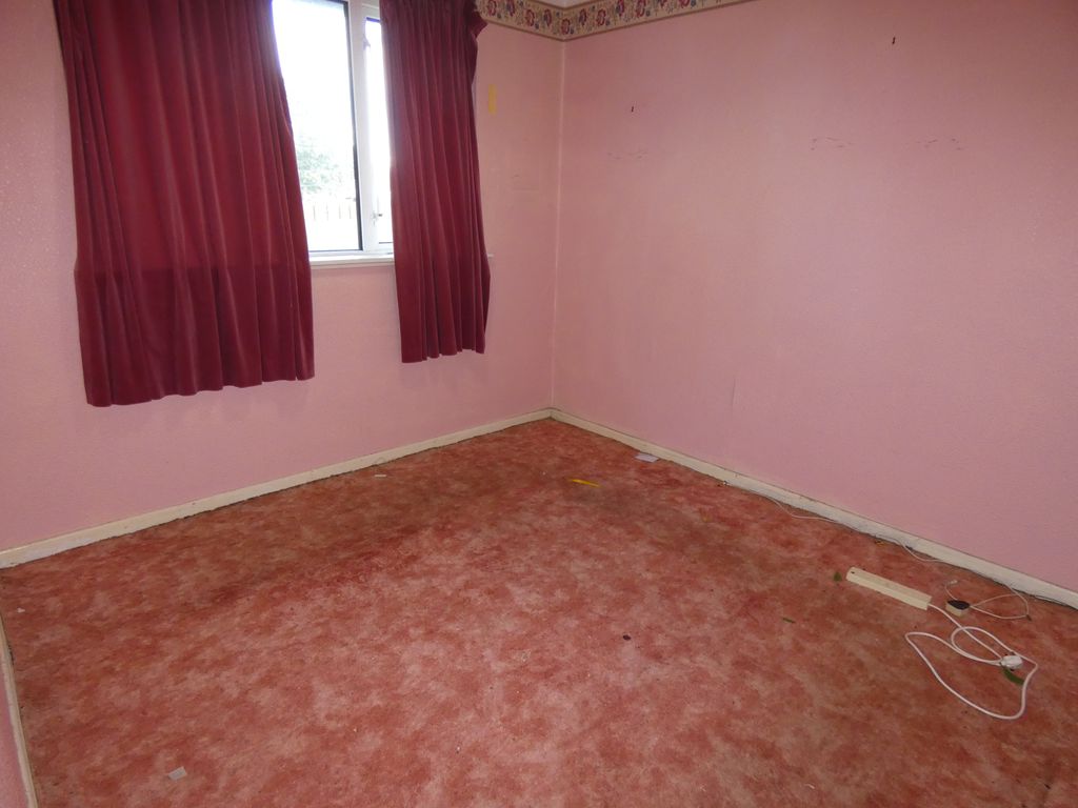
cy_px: 404
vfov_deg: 66.0
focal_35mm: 20
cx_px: 539
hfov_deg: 81.7
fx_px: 623
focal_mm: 3.6
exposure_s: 1/60
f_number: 2.8
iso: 320
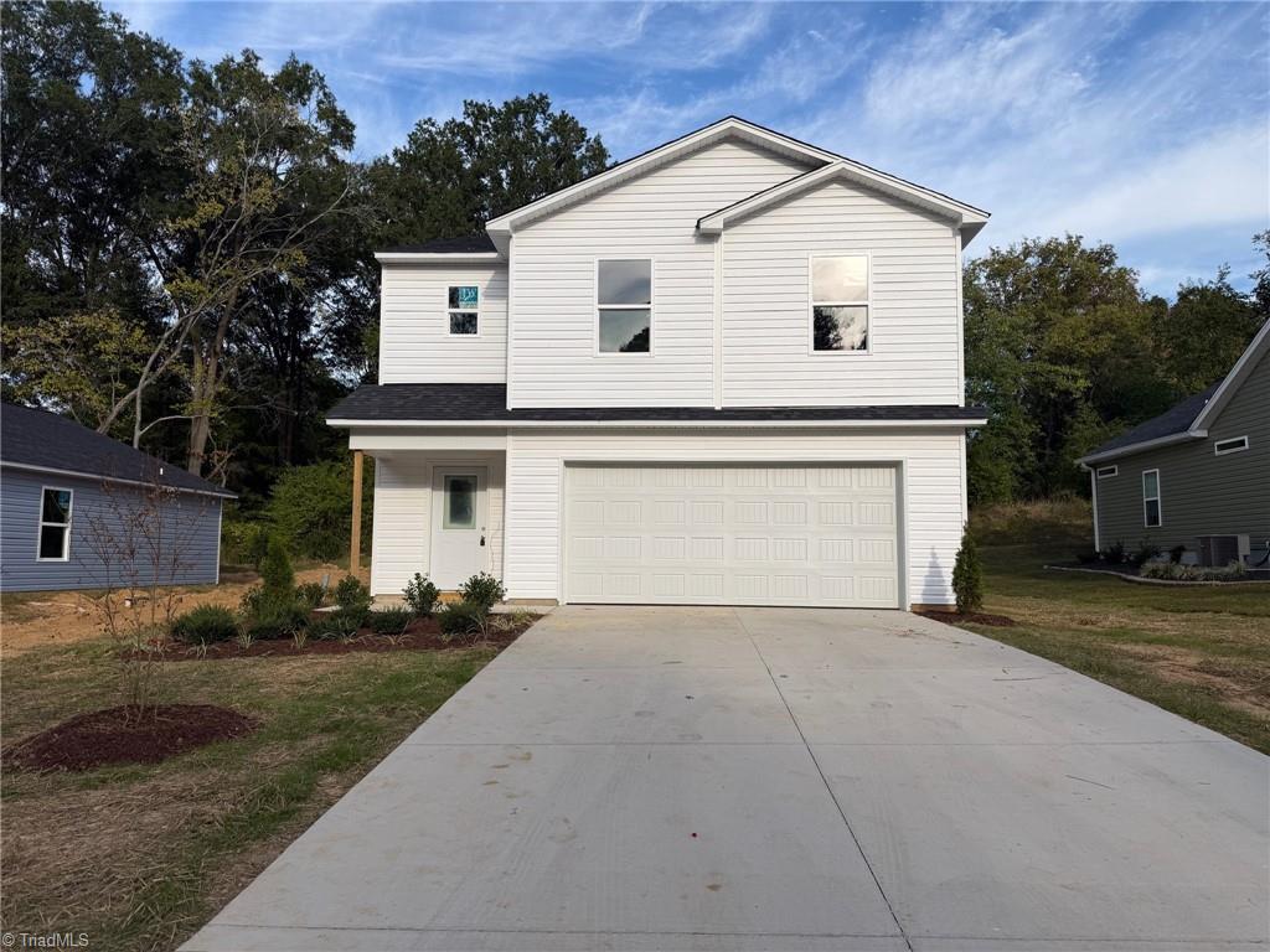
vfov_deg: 56.8
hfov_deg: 71.6
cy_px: 476
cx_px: 635
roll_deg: -0.6
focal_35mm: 24
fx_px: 881
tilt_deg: +5.7
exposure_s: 1/4673
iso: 80
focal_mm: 6.76
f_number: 1.78
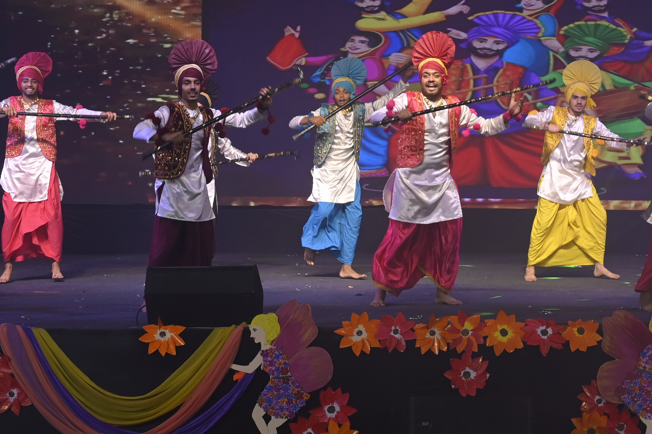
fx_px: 1593
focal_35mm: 88
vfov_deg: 15.5
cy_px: 126
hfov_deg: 23.0
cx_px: 458
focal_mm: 40
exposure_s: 1/200
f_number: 7.1
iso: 1000
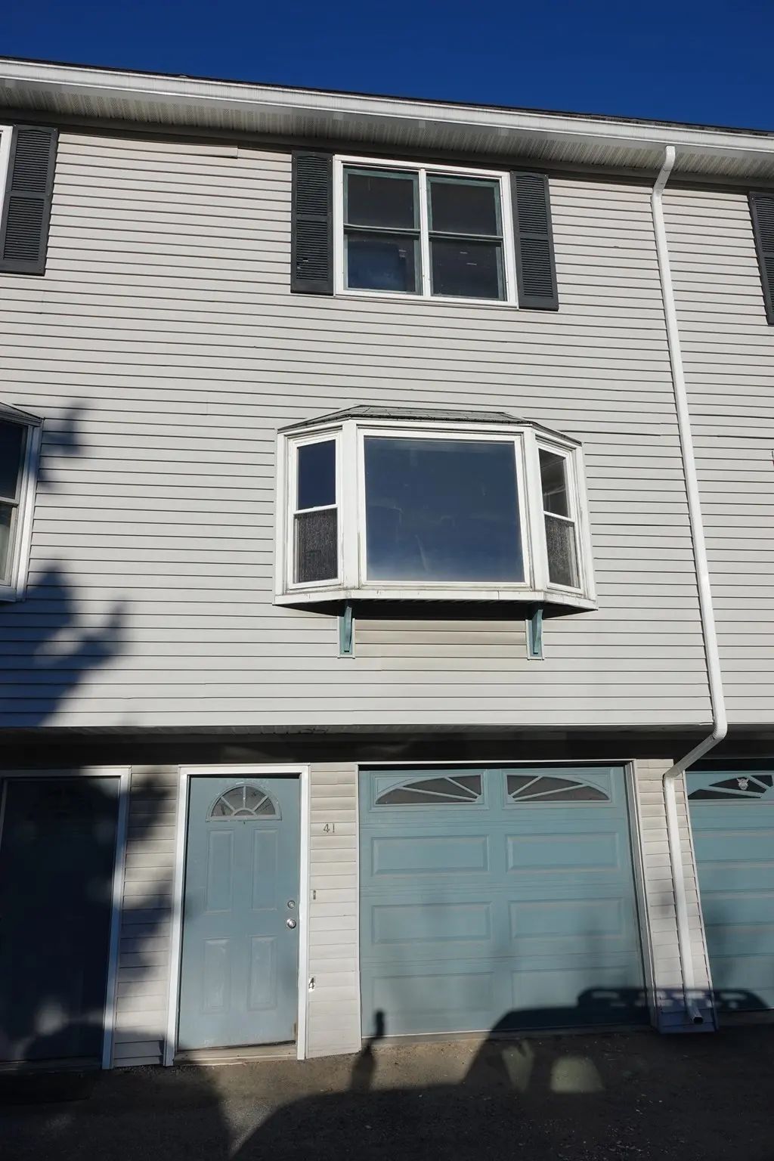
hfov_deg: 53.1
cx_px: 387
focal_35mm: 24
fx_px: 774
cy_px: 580
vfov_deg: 73.7
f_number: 5
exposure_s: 1/1000
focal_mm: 8.8
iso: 100
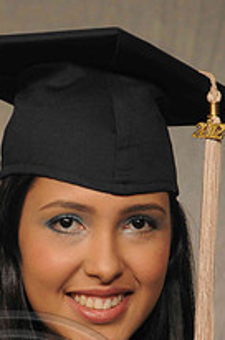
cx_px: 82
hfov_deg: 4.0
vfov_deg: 6.0
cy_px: 257
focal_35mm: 345
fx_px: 3246
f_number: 5.6
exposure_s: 1/125
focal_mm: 105
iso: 200
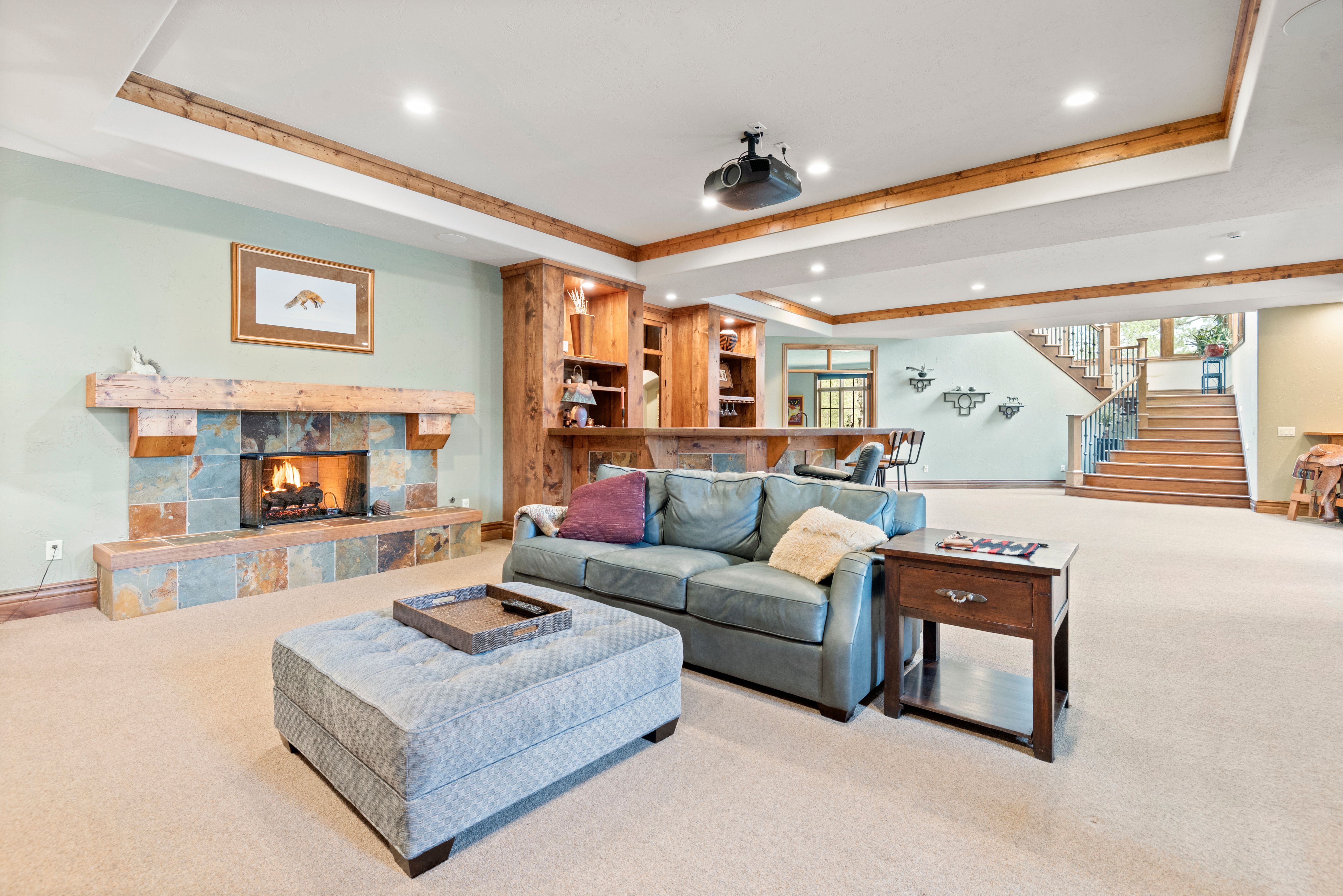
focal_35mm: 16
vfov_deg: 73.7
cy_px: 448
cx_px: 672
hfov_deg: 96.7
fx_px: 597
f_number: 9
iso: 640
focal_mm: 16
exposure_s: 1
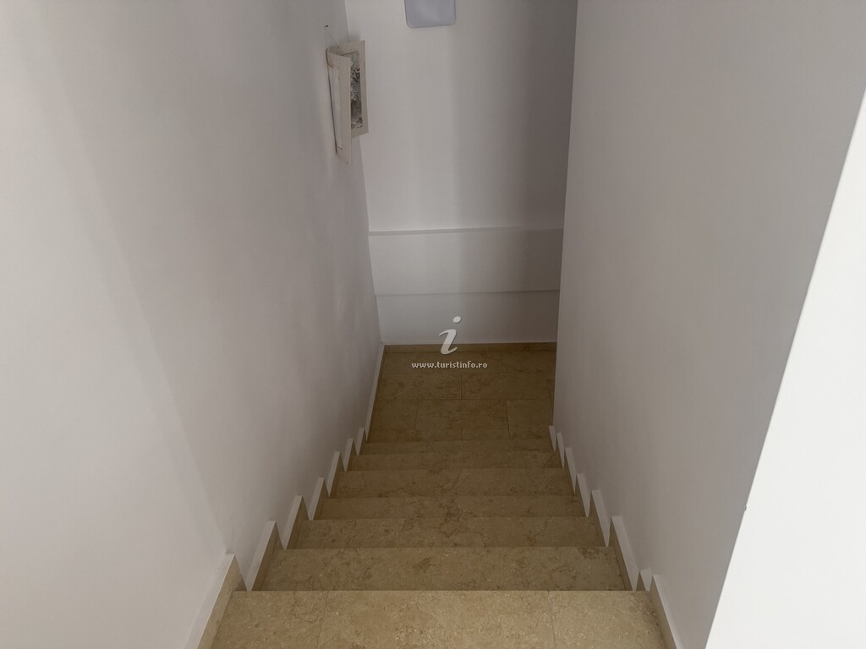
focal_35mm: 24
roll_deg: +2.0
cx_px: 433
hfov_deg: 71.6
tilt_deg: -28.9
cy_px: 324
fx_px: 600
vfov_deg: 56.8
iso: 200
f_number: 1.78
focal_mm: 6.76
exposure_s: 1/86
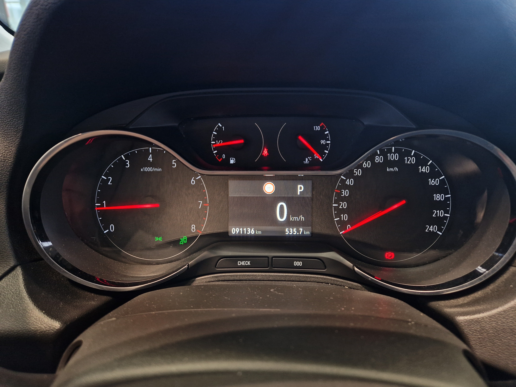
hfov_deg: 73.9
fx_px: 343
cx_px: 258
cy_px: 194
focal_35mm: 23
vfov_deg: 58.9
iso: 200
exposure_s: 1/100
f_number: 1.8
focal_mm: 5.4
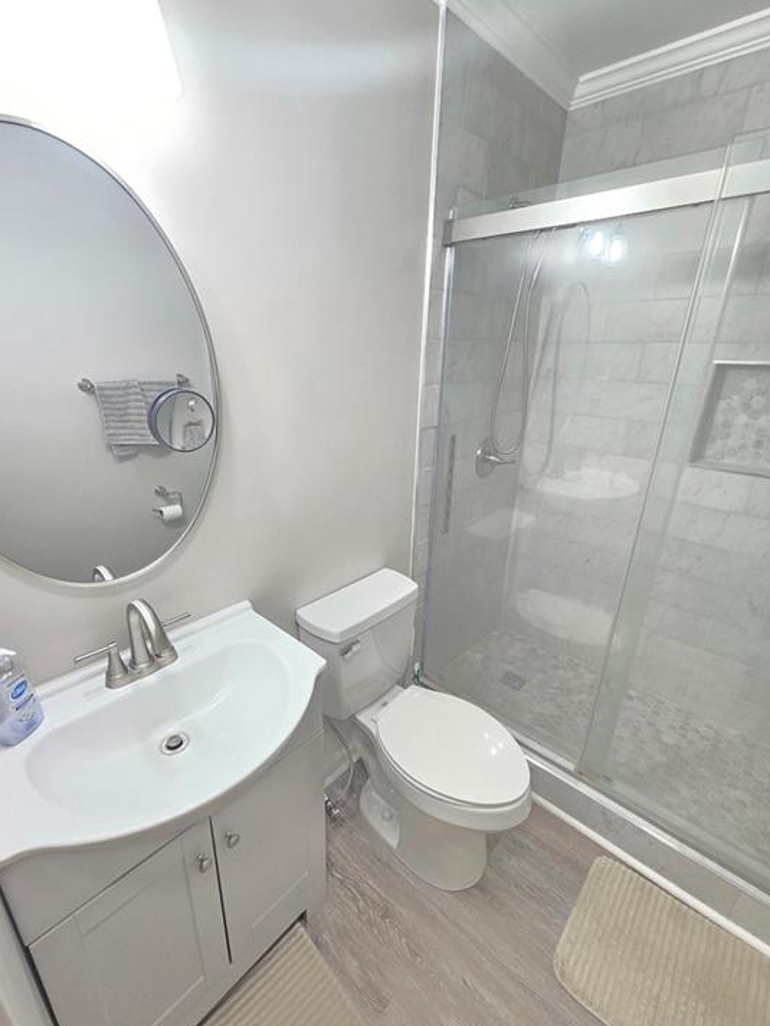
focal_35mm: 14
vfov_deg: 102.1
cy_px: 518
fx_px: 415
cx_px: 370
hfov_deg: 85.7
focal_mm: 2.2
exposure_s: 1/60
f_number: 2.2
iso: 400
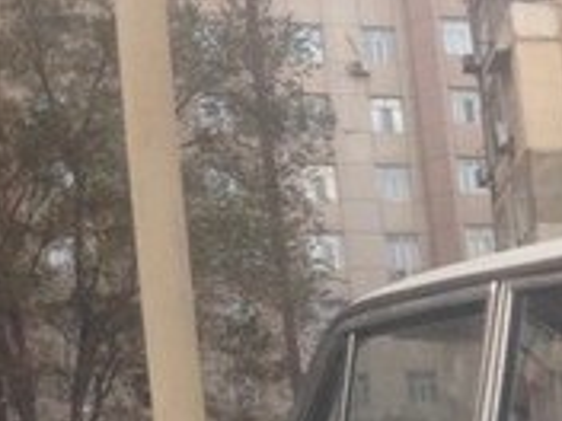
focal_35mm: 124
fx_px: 2013
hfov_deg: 14.2
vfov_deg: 11.1
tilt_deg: -0.7
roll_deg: +4.6
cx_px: 990
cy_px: 783
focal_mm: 4.12
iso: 64
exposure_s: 1/120
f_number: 2.4
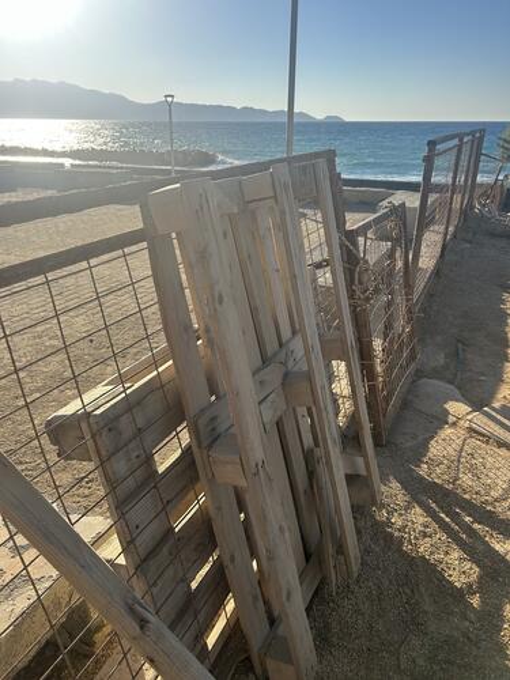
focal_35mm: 26
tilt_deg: -23.8
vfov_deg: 67.3
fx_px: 511
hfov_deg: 53.1
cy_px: 340
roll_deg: +1.2
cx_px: 255
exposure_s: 1/3165
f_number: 1.5
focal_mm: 5.7
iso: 50
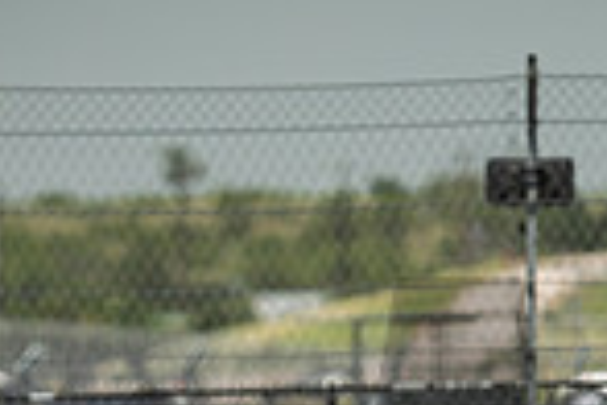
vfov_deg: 1.2
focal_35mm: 1184
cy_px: 783
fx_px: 19962
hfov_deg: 1.7
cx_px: 458
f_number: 2.5
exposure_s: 1/2000
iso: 160
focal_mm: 200
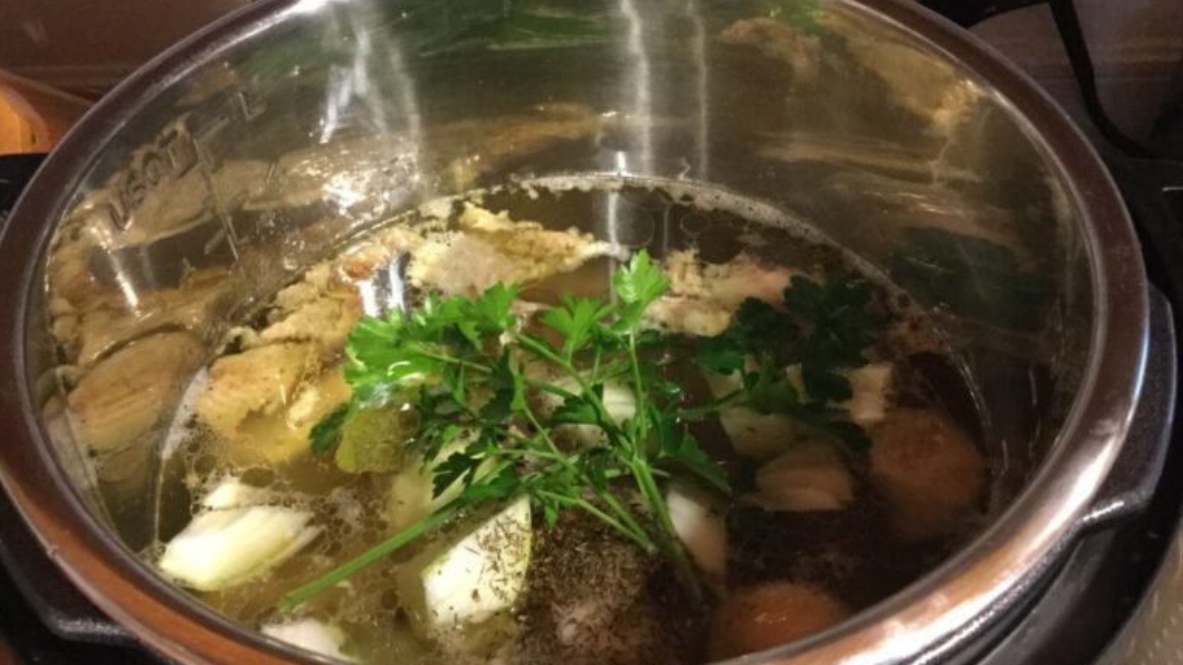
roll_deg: +3.0
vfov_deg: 34.6
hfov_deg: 58.0
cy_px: 316
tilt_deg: -44.9
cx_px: 591
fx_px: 1066
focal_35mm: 34
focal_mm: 3.3
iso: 320
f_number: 2.4
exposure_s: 1/15
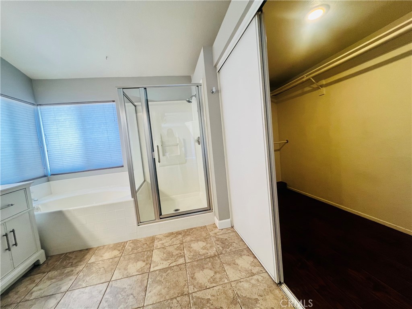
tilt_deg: -4.8
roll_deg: +4.6
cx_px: 206
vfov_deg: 89.9
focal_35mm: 13
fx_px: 155
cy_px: 154
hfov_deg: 106.2
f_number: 1.8
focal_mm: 1.57
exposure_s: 1/120
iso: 200
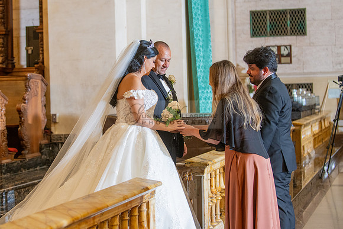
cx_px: 123
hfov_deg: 22.4
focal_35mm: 91
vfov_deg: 15.1
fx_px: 865
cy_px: 93
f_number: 2.8
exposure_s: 1/100
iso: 1000
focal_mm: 70
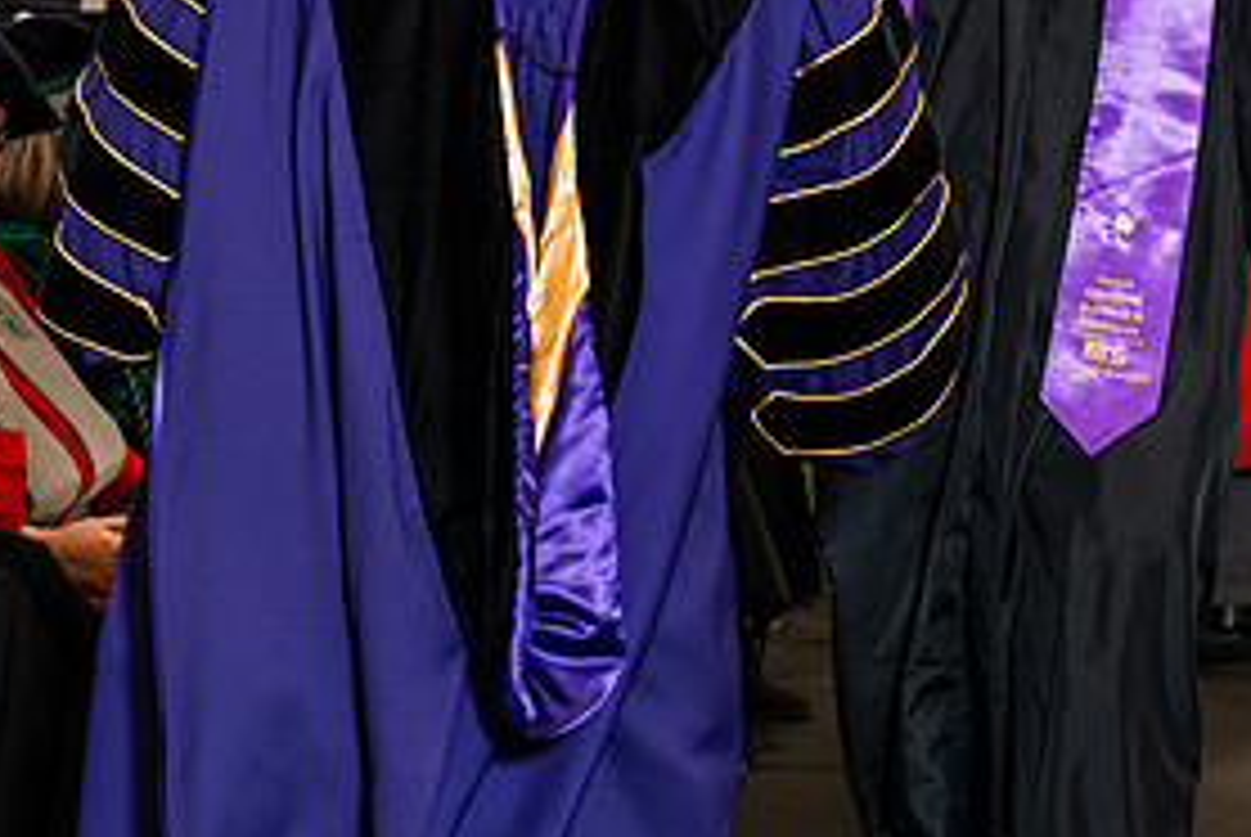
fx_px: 5079
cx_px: 666
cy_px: 70
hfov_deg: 14.0
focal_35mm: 146
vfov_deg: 9.4
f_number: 4.5
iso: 1250
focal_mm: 70
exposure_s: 1/200
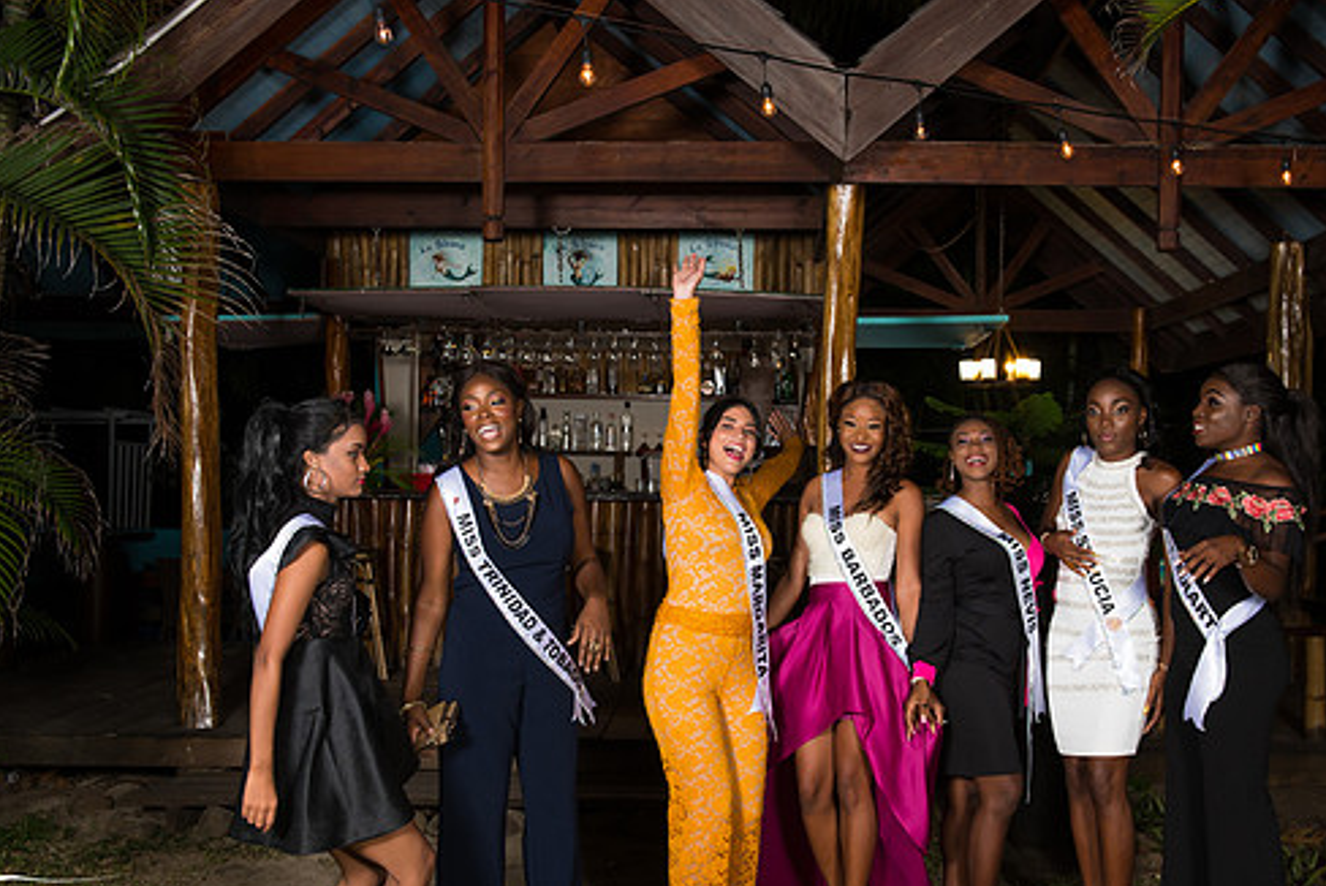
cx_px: 709
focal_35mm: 38
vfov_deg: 35.1
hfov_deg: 50.6
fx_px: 1400
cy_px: 472
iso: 500
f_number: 5.6
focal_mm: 32
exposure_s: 1/80
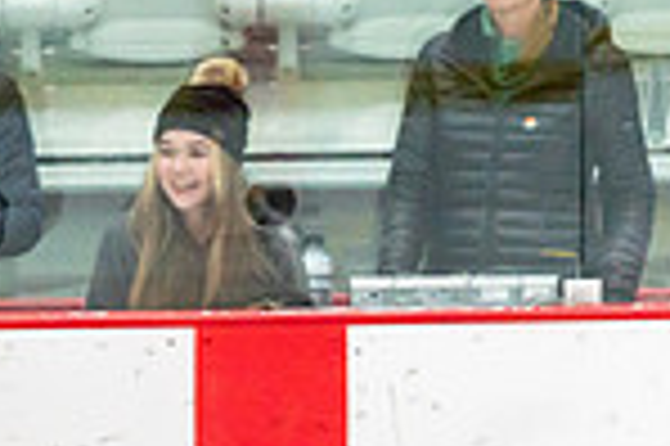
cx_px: -276
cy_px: 735
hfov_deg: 2.5
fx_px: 15263
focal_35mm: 821
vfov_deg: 1.7
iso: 3200
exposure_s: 1/1250
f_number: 2.8
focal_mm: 200
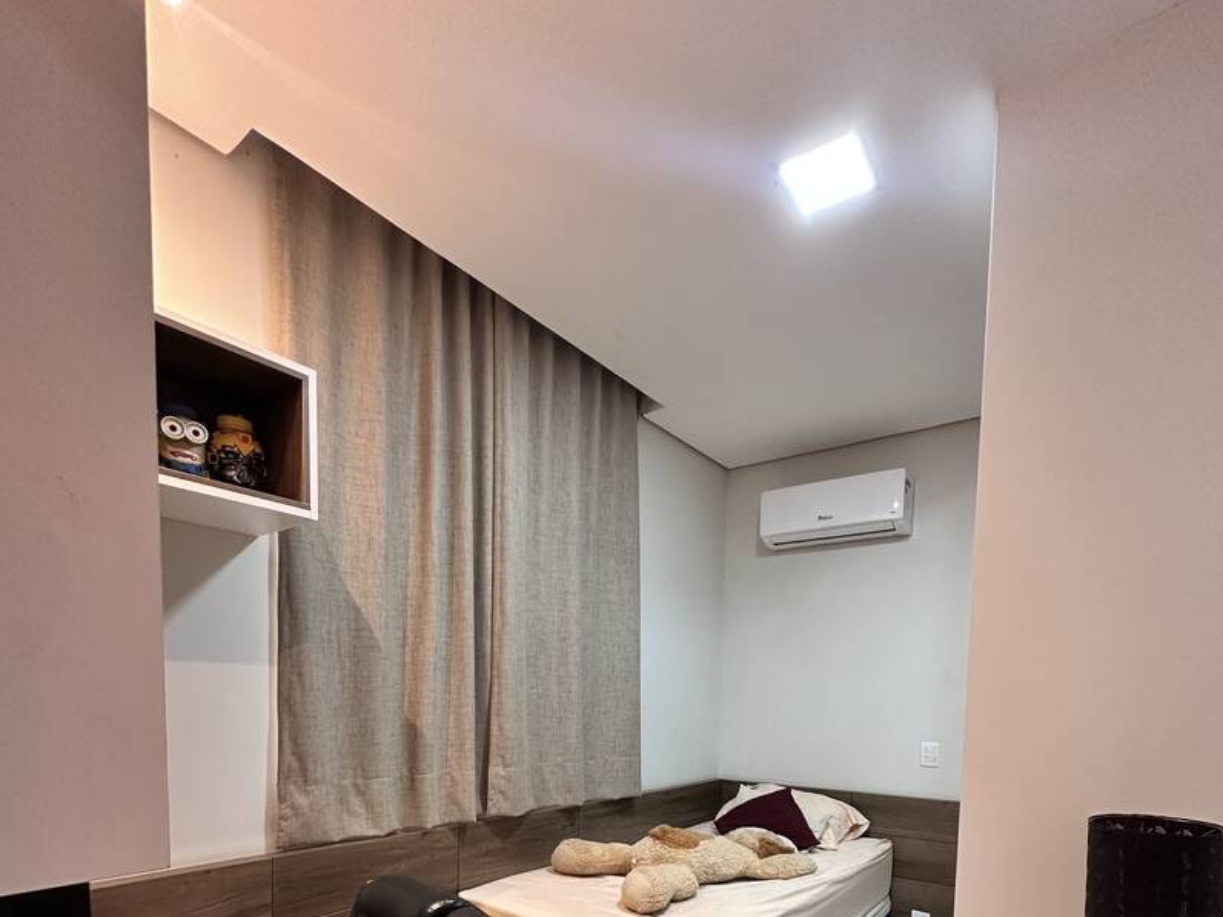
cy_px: 747
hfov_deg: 84.7
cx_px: 621
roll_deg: -1.8
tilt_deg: -2.7
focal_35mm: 19
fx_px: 671
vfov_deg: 62.3
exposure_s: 1/60
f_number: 2.2
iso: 320
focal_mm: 2.22
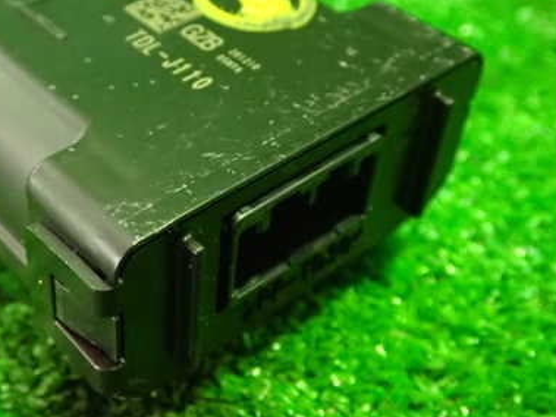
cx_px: 167
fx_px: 915
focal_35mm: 57
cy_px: 176
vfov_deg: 25.6
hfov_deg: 33.4
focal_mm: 6.37
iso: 1600
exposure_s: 1/30
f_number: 2.5
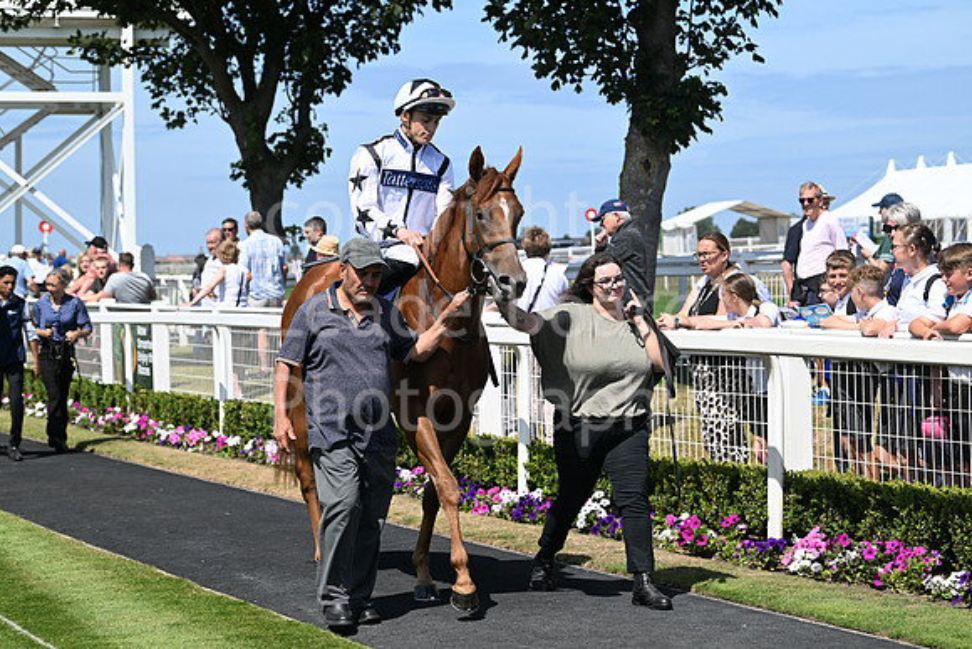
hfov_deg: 23.6
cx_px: 486
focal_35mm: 86
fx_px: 2322
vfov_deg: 15.9
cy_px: 324
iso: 400
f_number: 5.6
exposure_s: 1/2000
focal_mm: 86
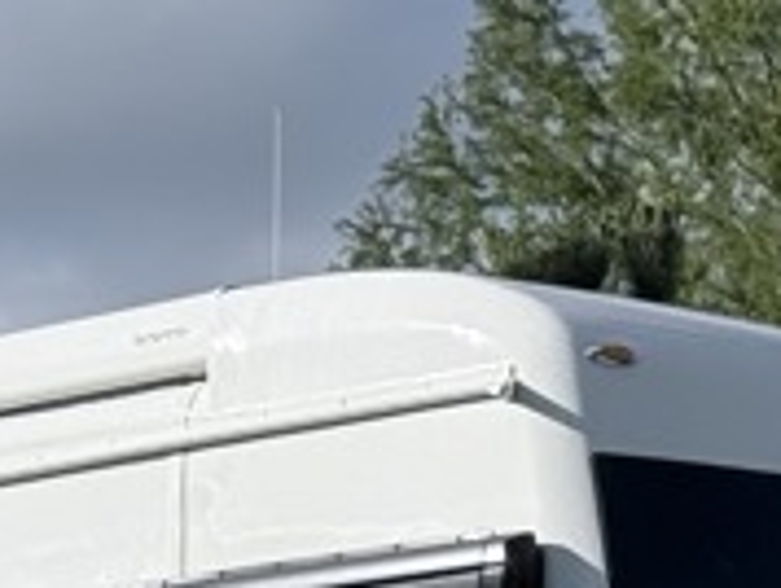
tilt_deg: +4.0
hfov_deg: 7.1
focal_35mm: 276
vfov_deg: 5.2
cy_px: 1369
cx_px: -390
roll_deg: +0.2
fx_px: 6235
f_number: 1.78
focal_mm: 6.76
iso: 64
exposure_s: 1/8772
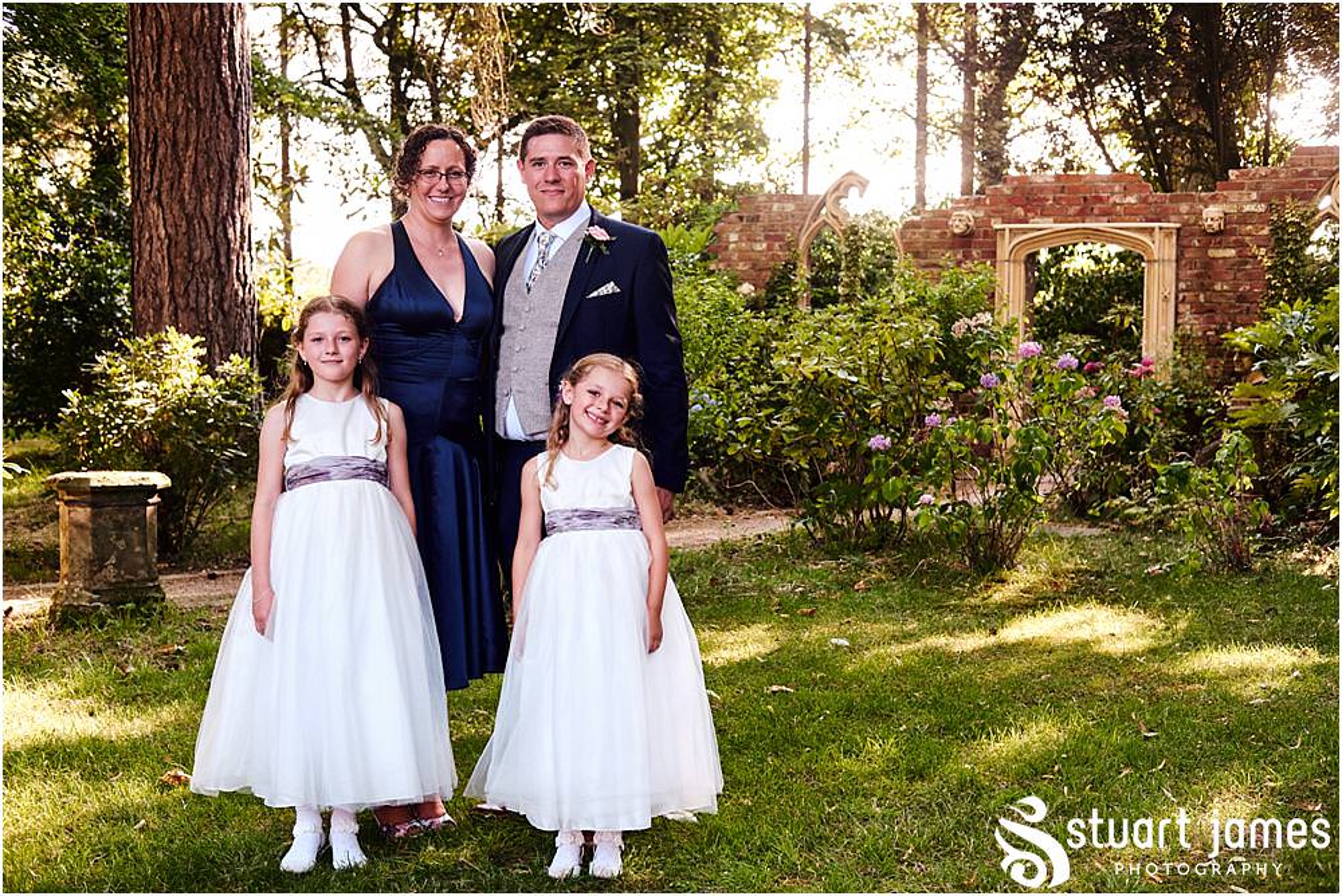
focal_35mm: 53
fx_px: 1977
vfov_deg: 25.6
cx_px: 671
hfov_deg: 37.5
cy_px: 448
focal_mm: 35
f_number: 4
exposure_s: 1/160
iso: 500
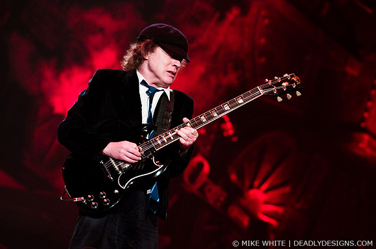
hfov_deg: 12.5
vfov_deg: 8.3
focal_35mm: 165
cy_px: 124
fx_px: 1721
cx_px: 188
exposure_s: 1/250
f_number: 4
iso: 800
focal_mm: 110
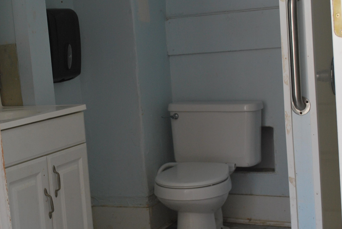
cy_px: 105
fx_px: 637
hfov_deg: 29.9
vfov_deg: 20.4
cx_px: 126
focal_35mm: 67
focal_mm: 32
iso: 400
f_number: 5
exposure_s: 1/30
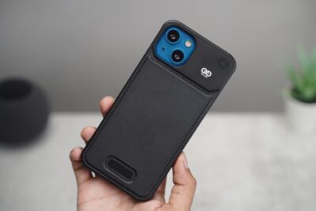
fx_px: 580
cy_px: 106
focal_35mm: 66
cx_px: 158
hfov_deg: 30.5
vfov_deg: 20.6
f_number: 4
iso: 640
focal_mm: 66
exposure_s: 1/90
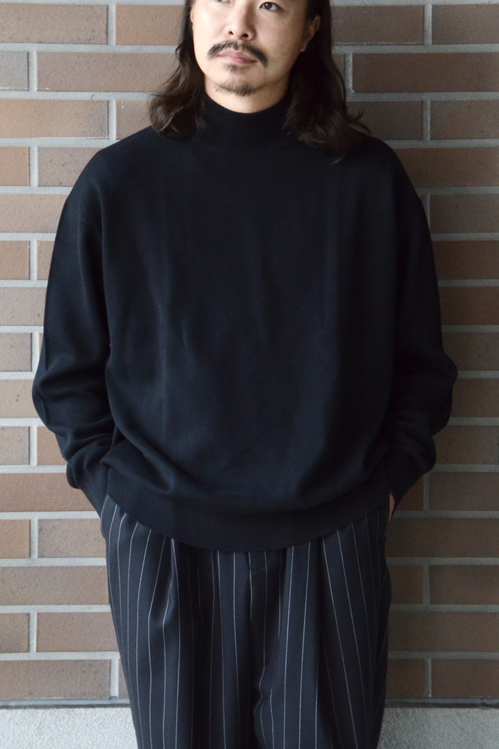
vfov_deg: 14.0
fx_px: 3057
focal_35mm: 147
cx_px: 263
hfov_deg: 9.3
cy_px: 328
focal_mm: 70
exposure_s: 1/50
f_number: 8
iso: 2500
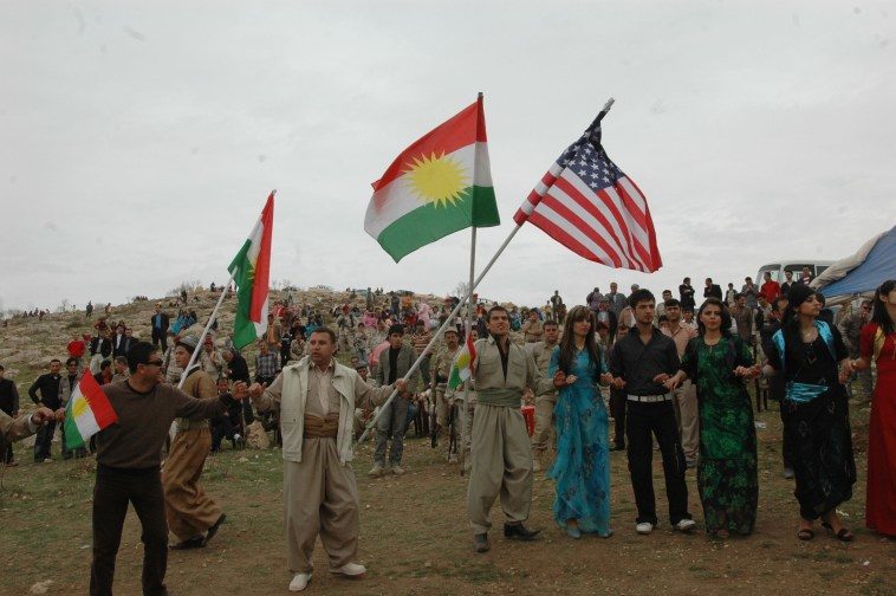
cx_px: 448
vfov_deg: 43.5
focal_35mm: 30
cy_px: 298
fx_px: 746
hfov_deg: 62.0
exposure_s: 1/400
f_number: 10
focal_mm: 20
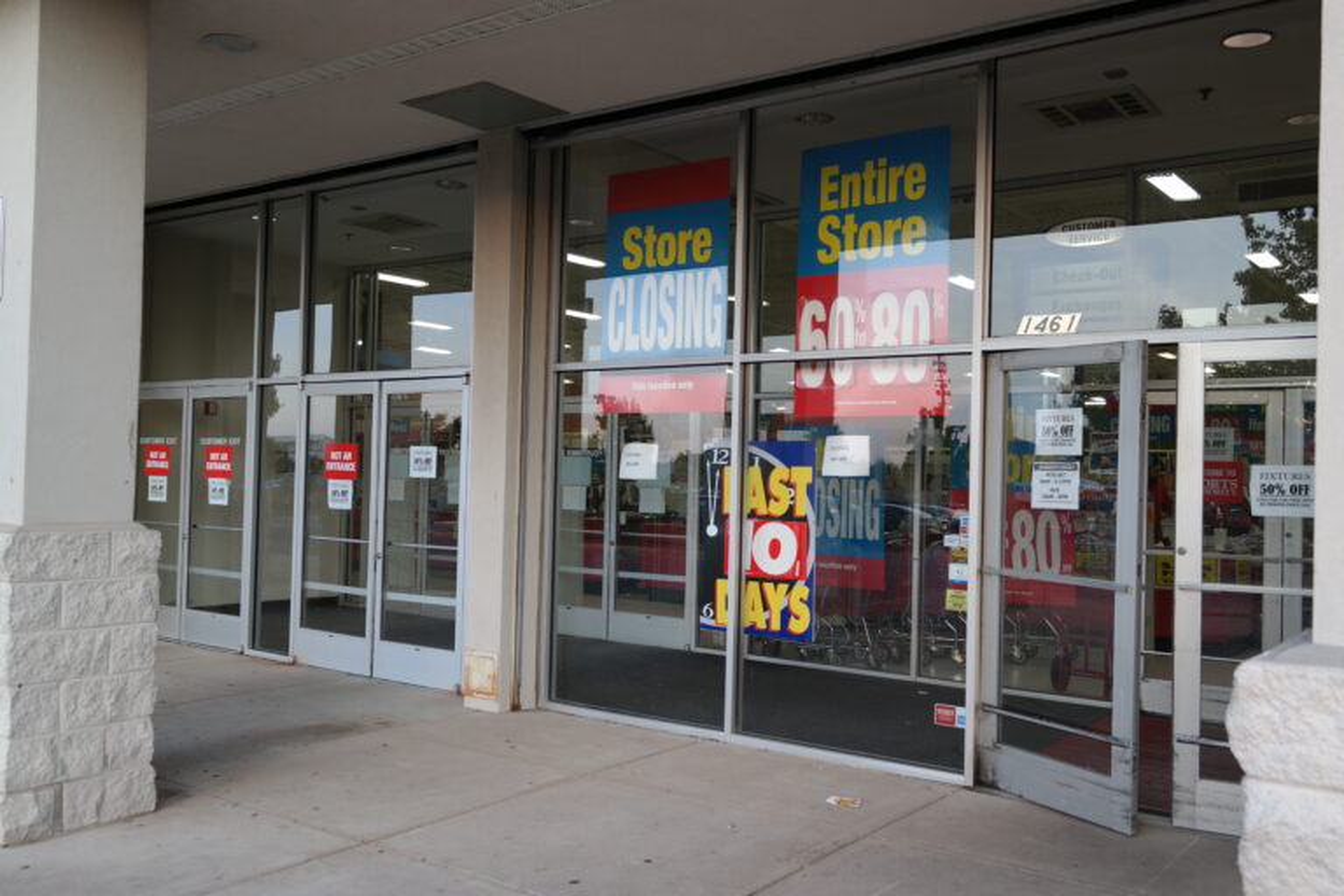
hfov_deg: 61.9
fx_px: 1120
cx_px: 672
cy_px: 448
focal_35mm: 30
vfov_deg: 43.6
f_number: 3.5
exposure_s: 1/80
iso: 100
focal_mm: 20
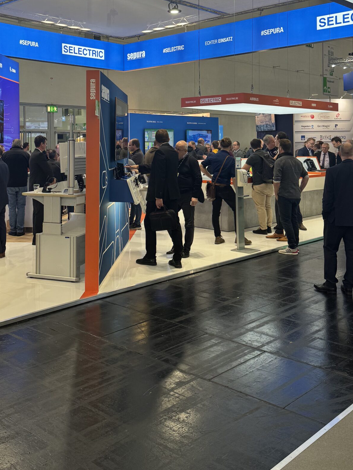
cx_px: 118
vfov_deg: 46.6
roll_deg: +0.6
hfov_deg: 36.5
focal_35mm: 39
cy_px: 135
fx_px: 530
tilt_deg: +0.5
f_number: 1.78
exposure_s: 1/100
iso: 80
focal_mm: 6.86
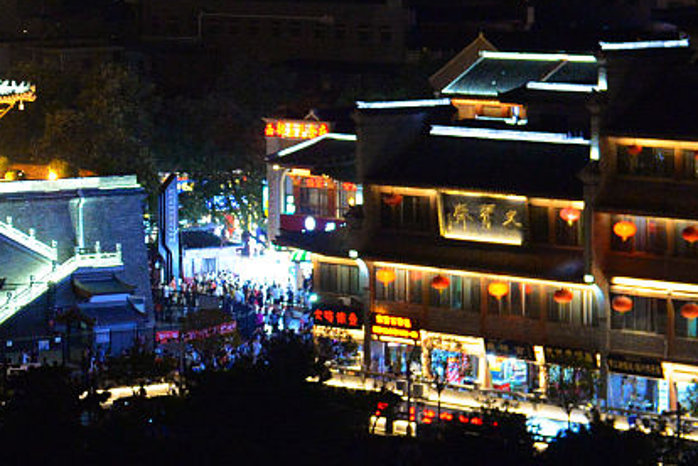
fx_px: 3936
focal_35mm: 203
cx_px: -307
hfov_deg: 9.9
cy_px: 87
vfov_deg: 6.8
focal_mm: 70
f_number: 3.5
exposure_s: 1/125
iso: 5000
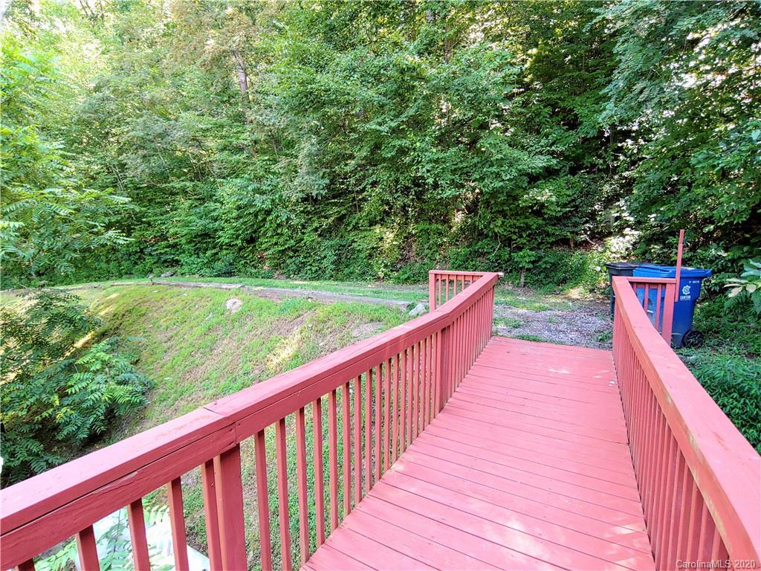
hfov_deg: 94.5
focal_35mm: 16
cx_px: 380
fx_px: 352
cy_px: 286
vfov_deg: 78.1
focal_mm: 2.18
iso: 100
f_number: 1.9
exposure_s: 1/40
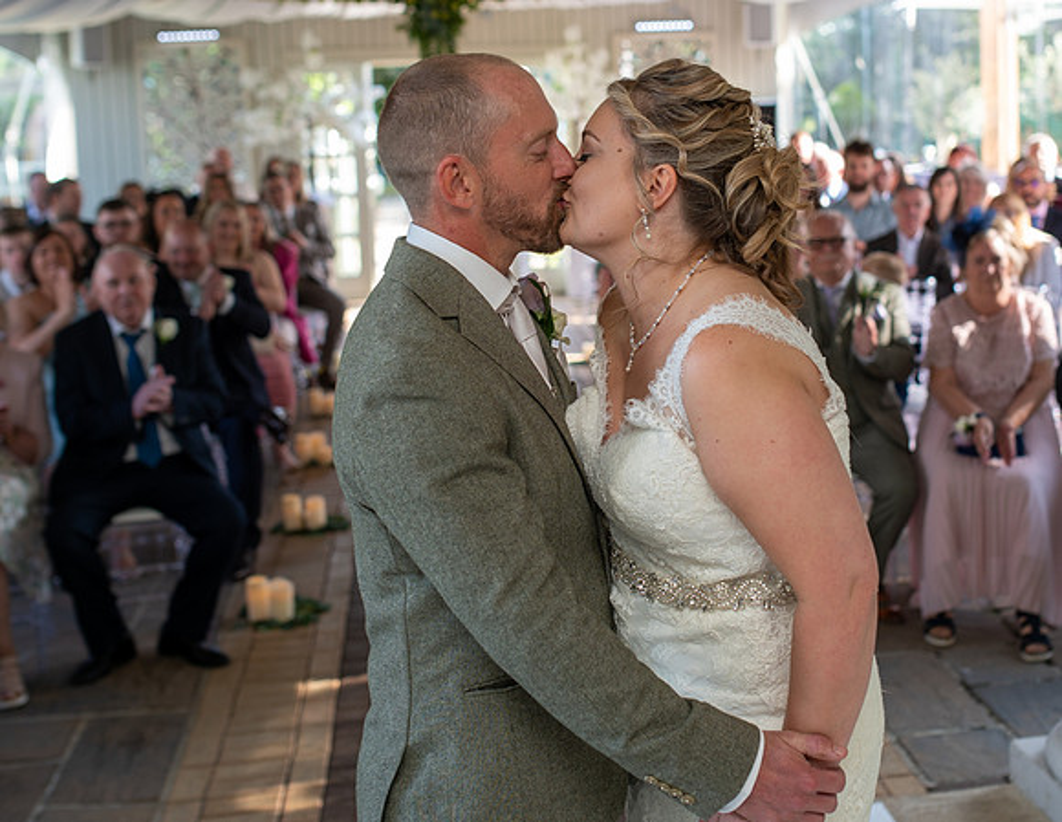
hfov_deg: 35.5
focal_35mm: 53
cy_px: 257
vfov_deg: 27.7
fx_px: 1651
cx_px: 641
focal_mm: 35
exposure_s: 1/100
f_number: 2.8
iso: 100
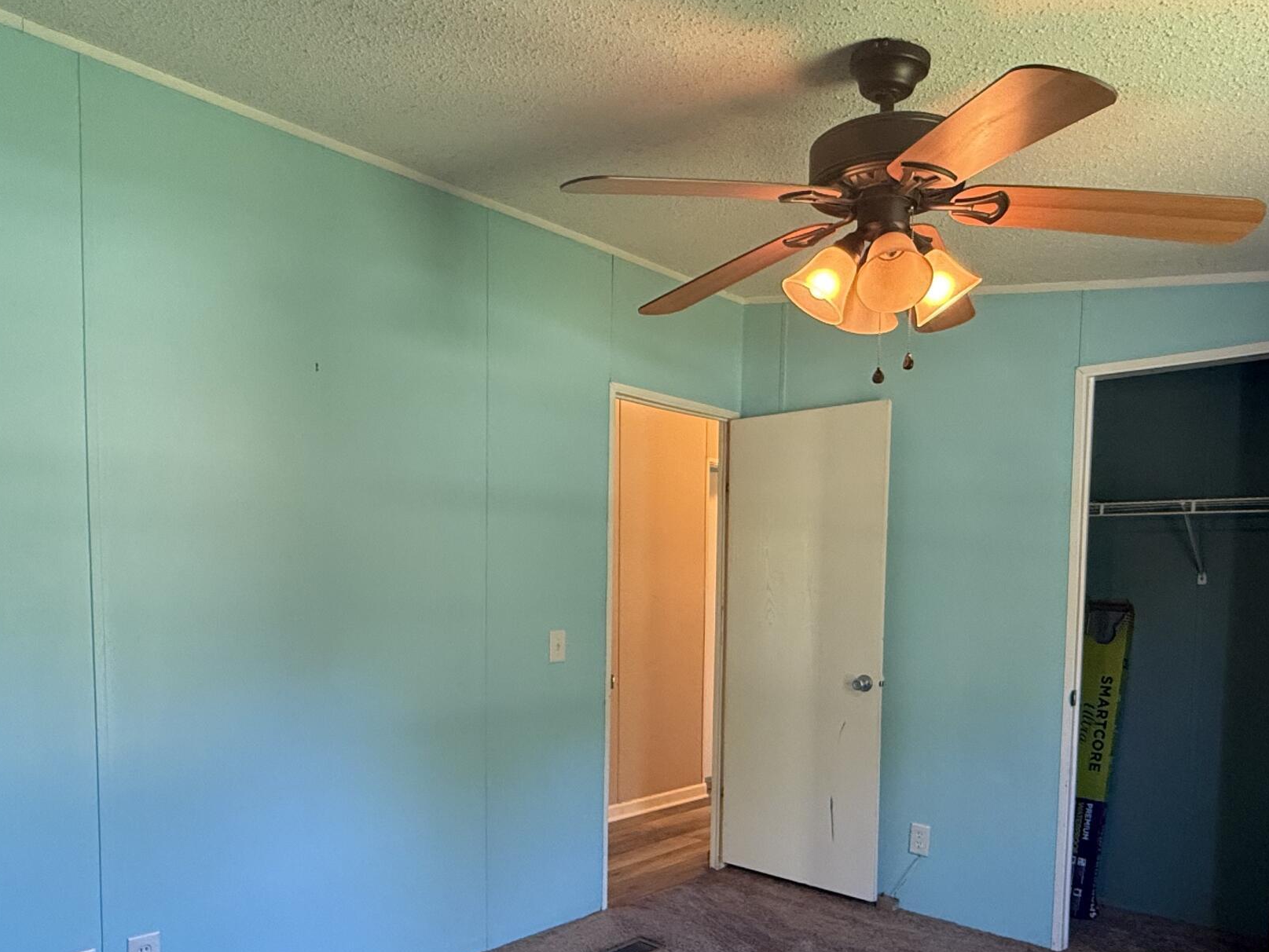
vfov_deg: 51.9
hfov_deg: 67.3
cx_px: 640
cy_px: 650
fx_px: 953
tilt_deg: -3.7
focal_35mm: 26
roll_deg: -0.3
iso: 320
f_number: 2.2
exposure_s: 1/60
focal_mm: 2.22
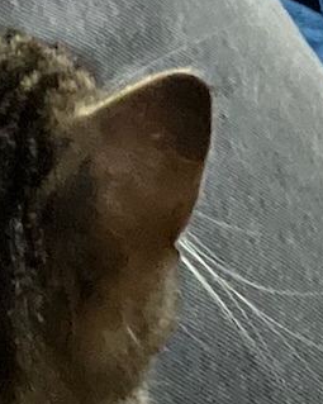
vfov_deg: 8.4
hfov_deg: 7.9
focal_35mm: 188
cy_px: 1283
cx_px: 623
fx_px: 2248
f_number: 2.2
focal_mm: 2.71
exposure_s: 1/60
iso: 200
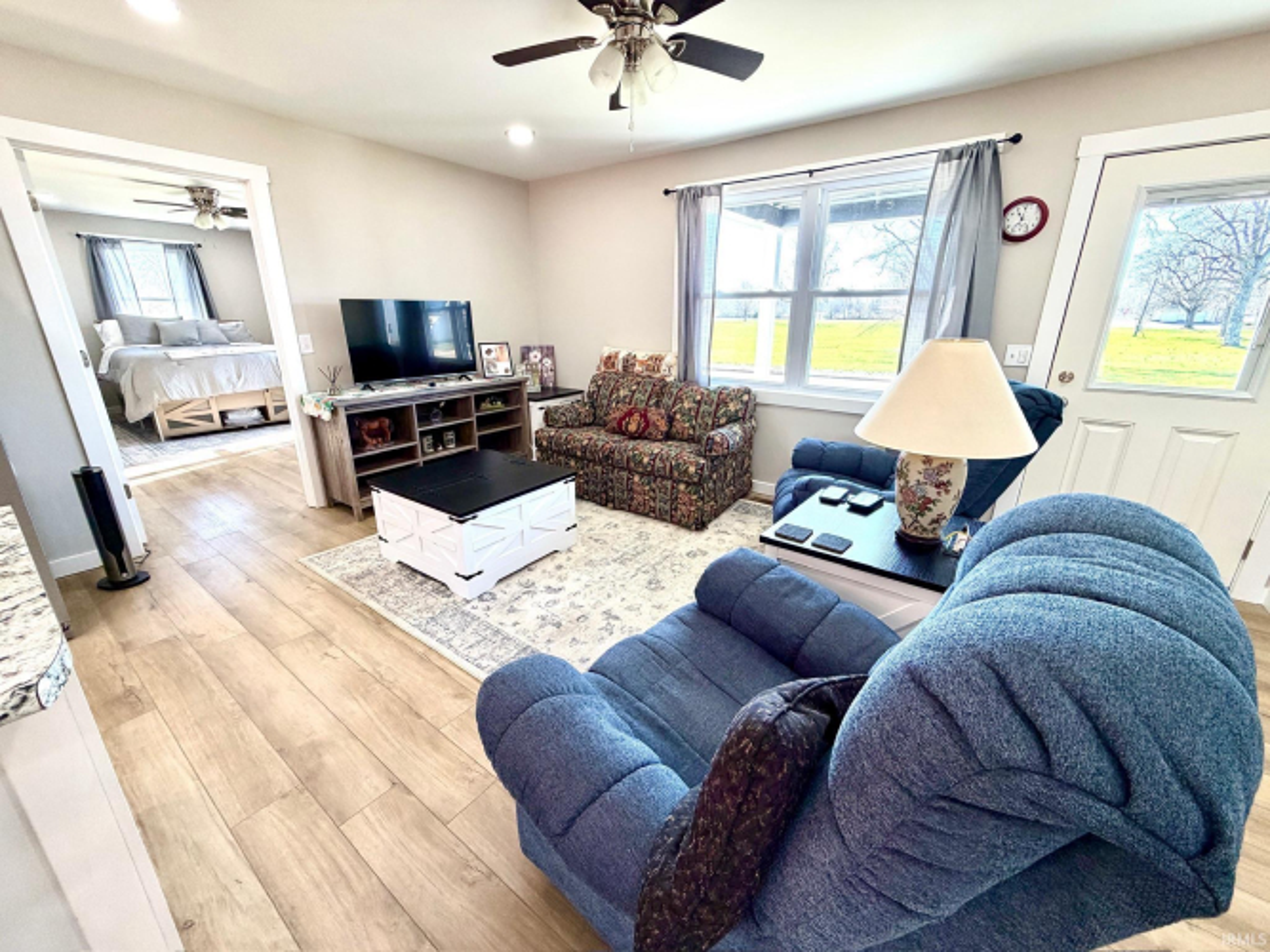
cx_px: 635
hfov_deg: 102.1
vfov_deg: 85.7
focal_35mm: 14
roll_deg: +0.5
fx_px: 514
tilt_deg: -17.9
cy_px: 476
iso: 160
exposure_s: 1/120
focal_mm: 2.22
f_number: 2.2
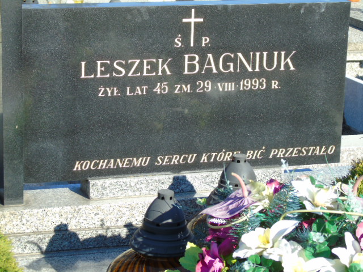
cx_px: 182
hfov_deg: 18.2
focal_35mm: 108
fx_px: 1133
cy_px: 136
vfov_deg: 13.7
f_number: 4.4
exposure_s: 1/200
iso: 80
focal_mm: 19
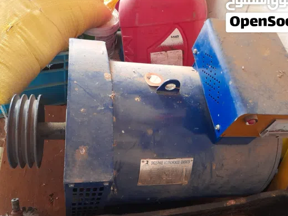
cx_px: 142
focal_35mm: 31
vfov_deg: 45.4
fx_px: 258
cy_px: 113
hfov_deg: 58.3
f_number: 2
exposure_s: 1/25
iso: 400
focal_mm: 4.6
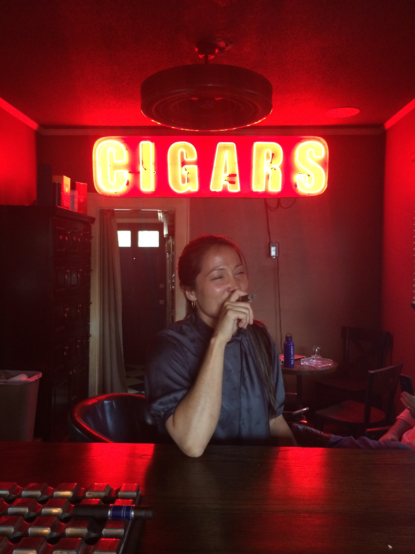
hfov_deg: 48.2
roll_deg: +1.2
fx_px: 464
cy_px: 277
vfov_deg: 61.7
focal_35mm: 29
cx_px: 208
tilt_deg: -5.4
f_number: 2.2
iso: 320
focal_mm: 4.15
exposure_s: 1/17
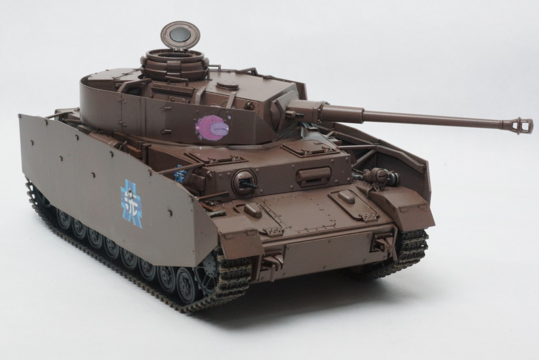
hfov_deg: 18.2
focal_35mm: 112
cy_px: 180
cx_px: 270
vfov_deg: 12.2
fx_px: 1685
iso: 800
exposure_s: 1/80
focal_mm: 75
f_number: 25
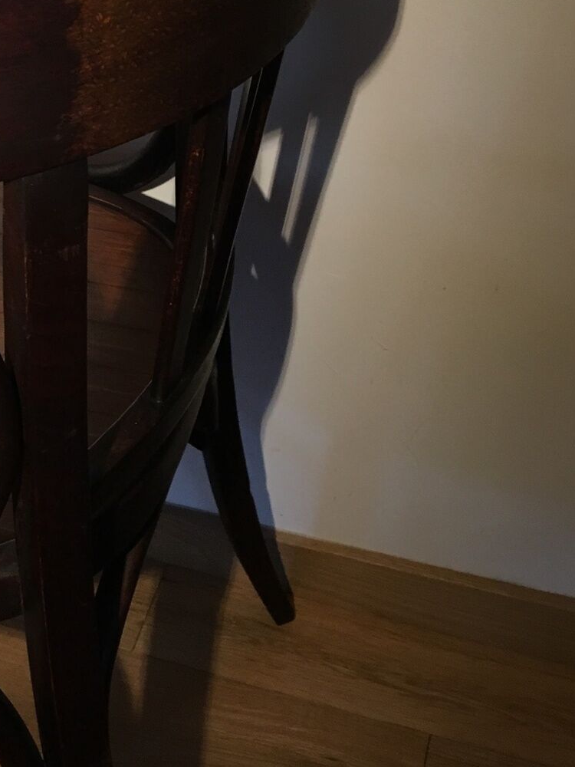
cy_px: 258
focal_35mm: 58
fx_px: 1285
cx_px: 48
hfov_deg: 24.4
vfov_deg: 33.0
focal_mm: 4.15
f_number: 2.2
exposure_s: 1/33
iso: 125
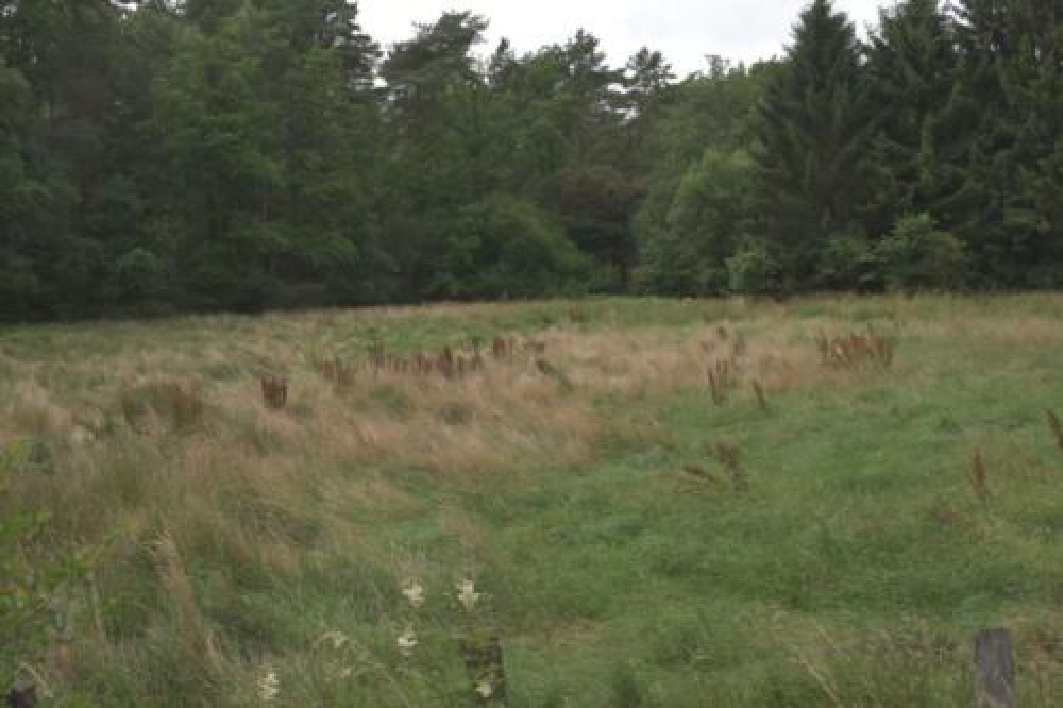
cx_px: 532
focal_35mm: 36
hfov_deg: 53.1
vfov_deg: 36.8
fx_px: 1063
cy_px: 354
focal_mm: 24
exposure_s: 1/2000
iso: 1600
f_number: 8
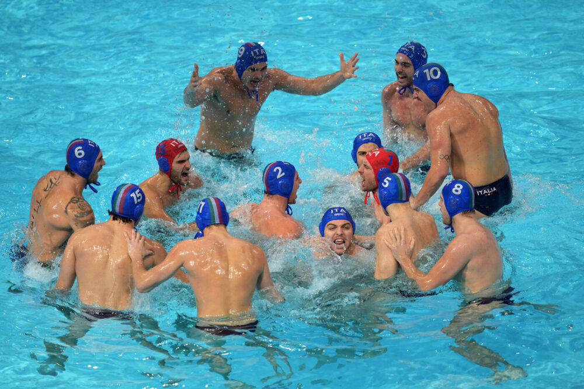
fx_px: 6486
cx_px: 292
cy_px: 194
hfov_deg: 5.2
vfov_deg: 3.4
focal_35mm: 400
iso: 1600
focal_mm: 400
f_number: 2.8
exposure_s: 1/2000
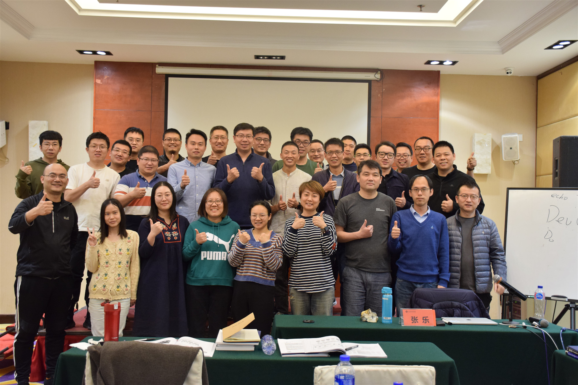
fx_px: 650
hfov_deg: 47.9
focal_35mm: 40
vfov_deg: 33.0
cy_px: 192
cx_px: 289
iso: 1250
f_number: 5
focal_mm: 27
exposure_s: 1/25
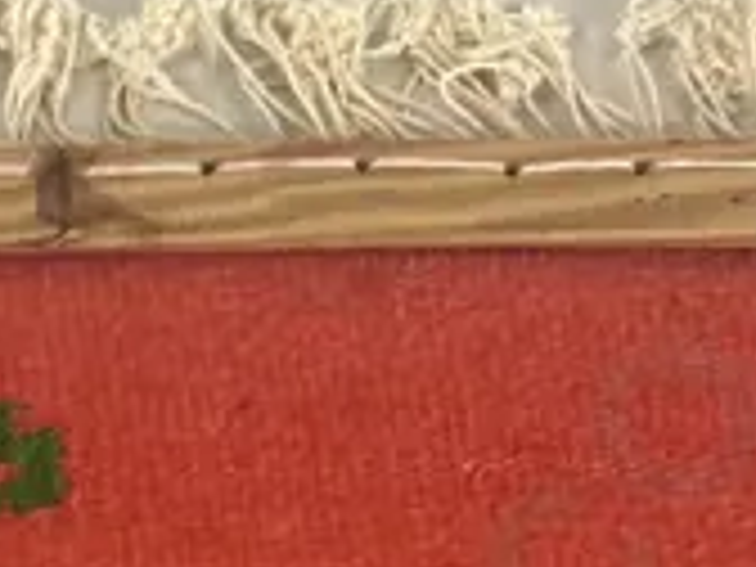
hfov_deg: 12.8
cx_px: -396
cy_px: 1850
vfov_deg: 8.2
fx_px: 3189
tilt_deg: -70.8
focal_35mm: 146
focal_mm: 6.86
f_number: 1.78
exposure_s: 1/50
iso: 160
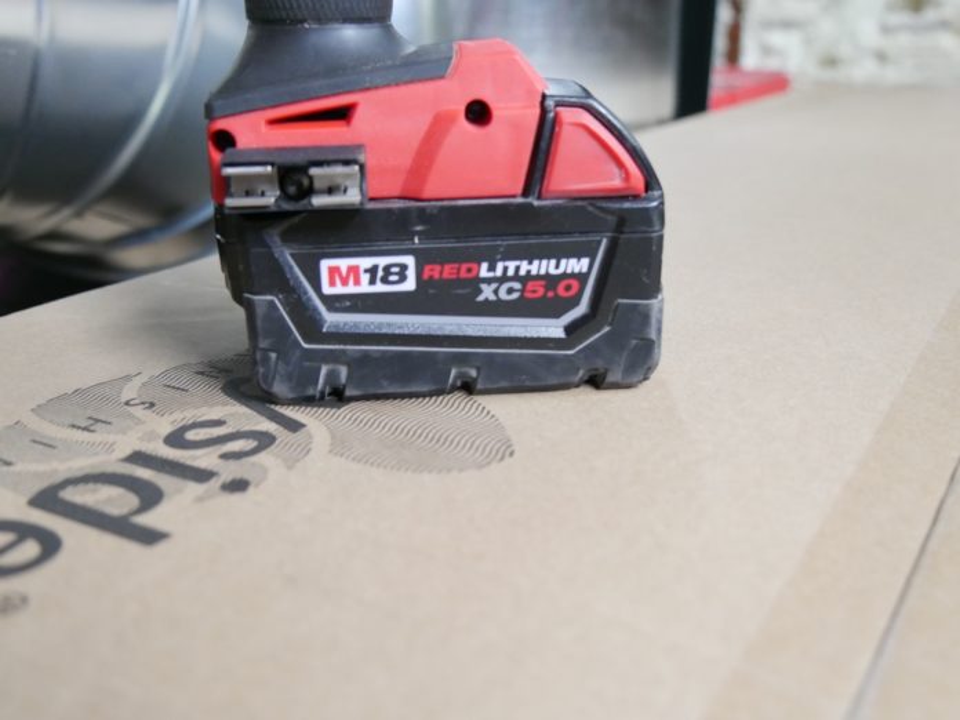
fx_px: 1054
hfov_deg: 49.0
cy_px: 360
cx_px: 480
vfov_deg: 37.7
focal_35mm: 38
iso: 2500
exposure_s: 1/60
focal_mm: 19
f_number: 3.8
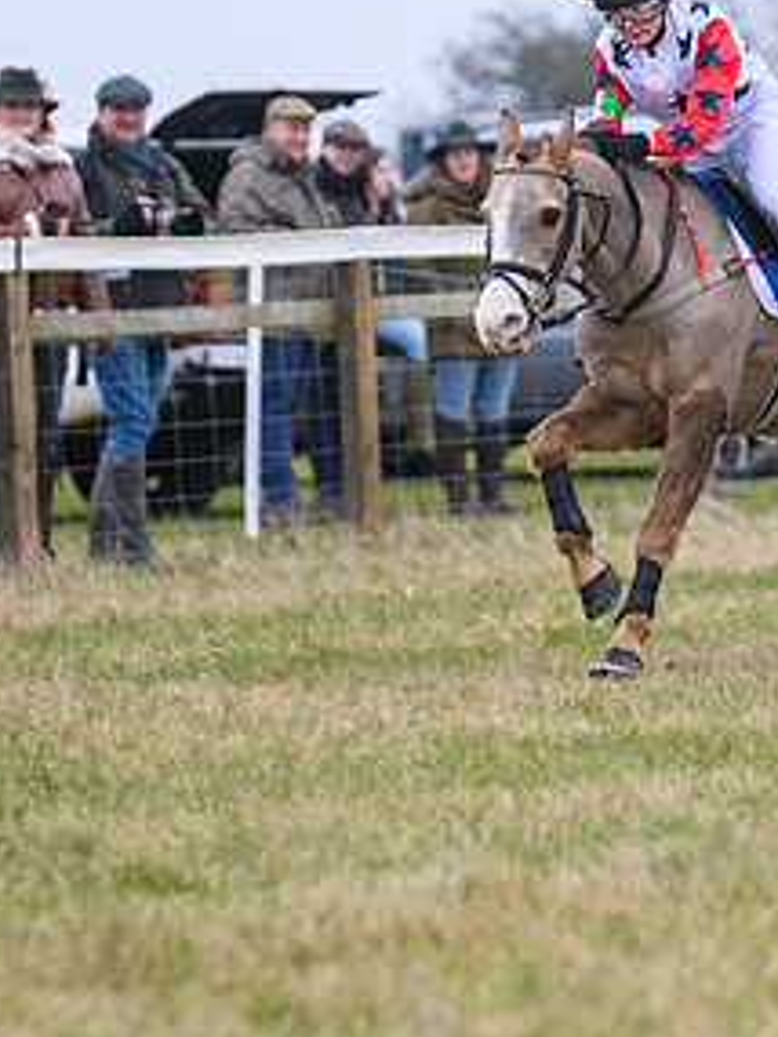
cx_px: 825
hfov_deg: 4.0
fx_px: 10990
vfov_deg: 5.4
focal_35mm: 367
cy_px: 243
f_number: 4
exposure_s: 1/800
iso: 800
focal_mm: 145
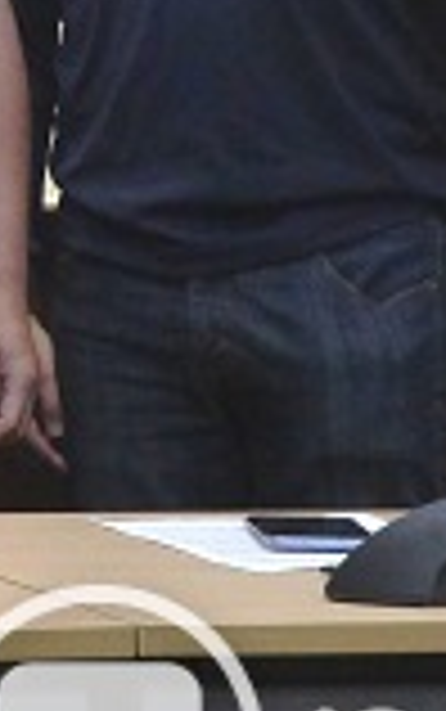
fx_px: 4213
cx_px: -667
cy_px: -470
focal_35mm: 217
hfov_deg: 5.8
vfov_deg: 9.3
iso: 1600
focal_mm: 19
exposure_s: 1/250
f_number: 4.5
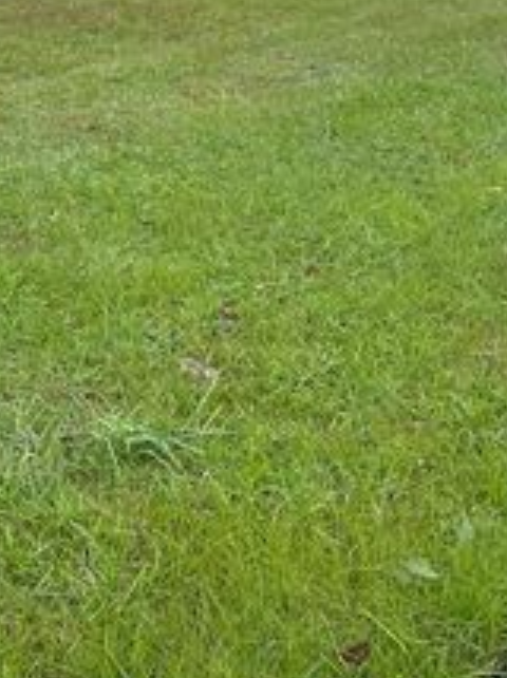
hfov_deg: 17.0
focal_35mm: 78
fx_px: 1526
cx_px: -257
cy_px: -147
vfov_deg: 22.9
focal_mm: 5.1
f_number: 1.6
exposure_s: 1/901
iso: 32
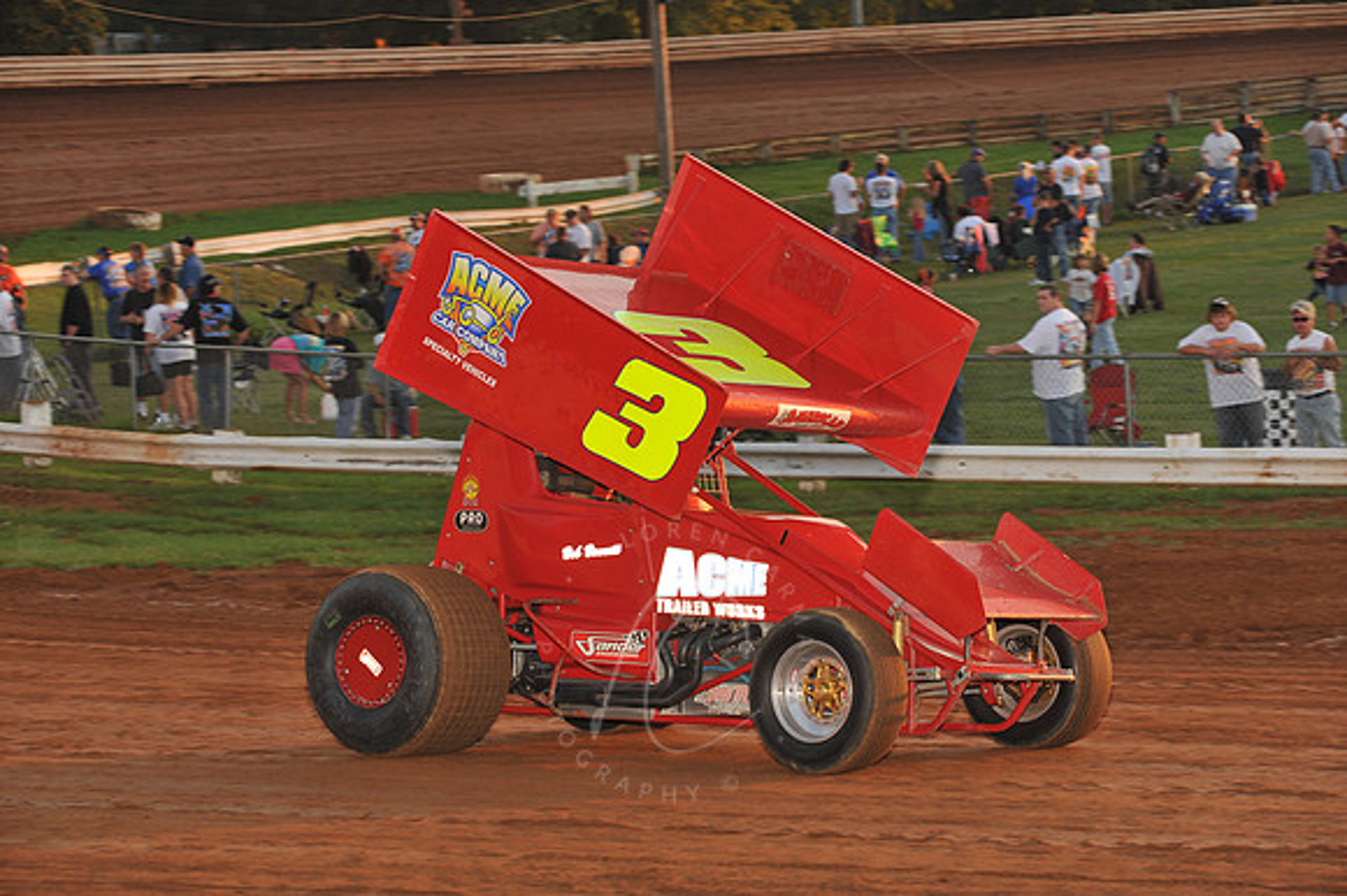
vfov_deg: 11.0
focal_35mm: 125
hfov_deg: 16.4
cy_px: 448
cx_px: 674
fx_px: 4674
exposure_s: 1/320
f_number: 7.1
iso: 800
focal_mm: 125
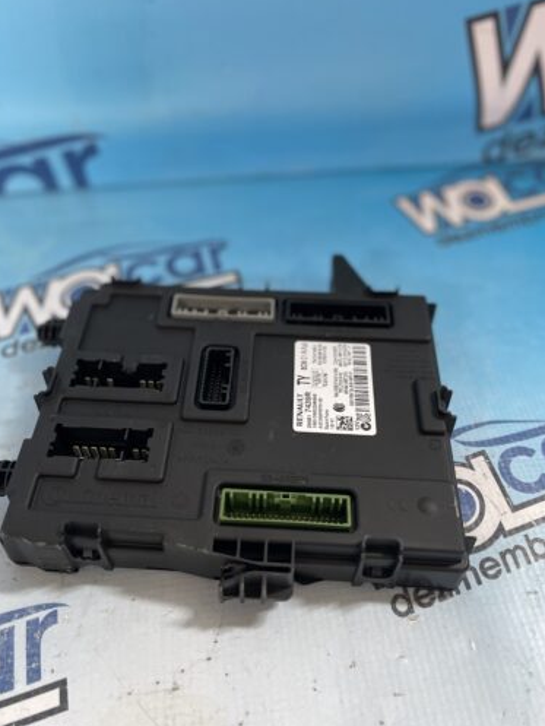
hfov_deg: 46.8
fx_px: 629
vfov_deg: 59.9
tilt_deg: -47.9
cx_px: 254
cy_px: 332
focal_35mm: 30
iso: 160
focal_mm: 5.1
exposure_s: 1/60
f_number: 1.6
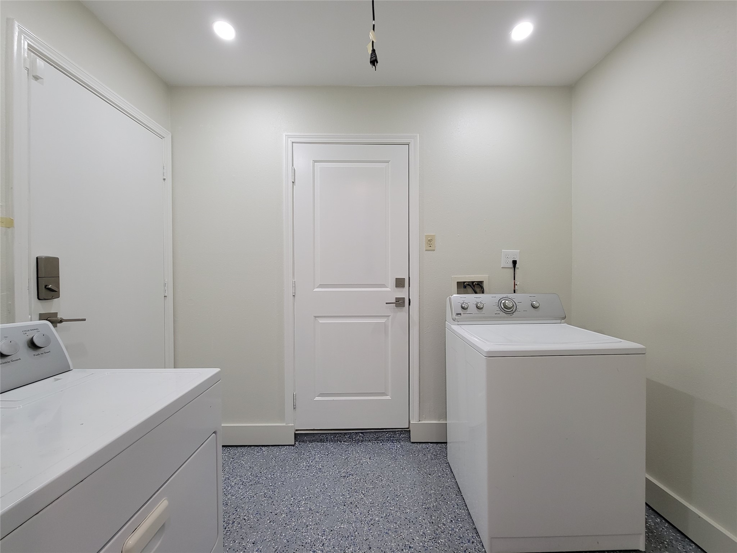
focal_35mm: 13
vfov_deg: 89.9
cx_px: 368
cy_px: 276
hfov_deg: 106.2
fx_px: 277
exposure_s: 1/59
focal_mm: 2.2
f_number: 2.2
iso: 160
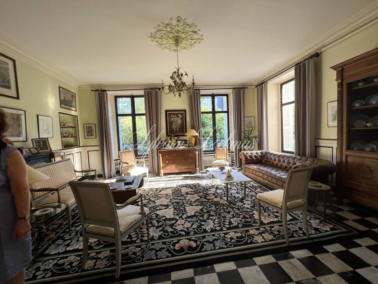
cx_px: 189
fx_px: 142
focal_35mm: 13
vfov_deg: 89.9
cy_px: 142
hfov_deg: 106.2
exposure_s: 1/99
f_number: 1.8
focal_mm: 1.57
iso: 80
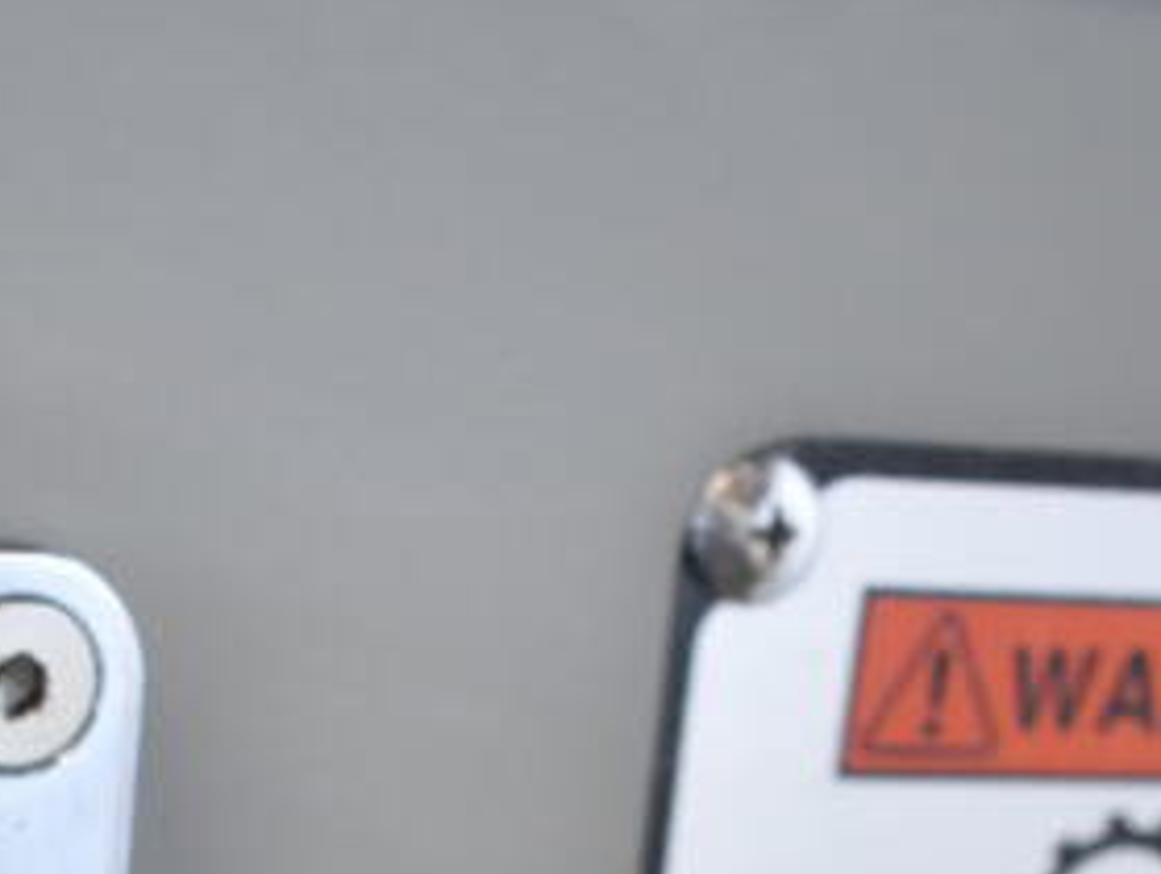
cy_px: 1353
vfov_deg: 12.9
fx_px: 3646
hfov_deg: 17.8
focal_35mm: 109
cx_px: 71
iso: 1600
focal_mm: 23
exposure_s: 1/60
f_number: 3.8
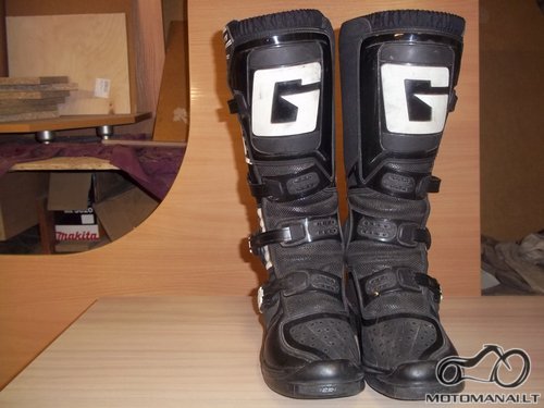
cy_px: 204
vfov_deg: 39.7
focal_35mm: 36
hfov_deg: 51.4
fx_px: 566
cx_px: 272
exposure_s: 1/30
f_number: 3.1
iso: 160
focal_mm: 6.5
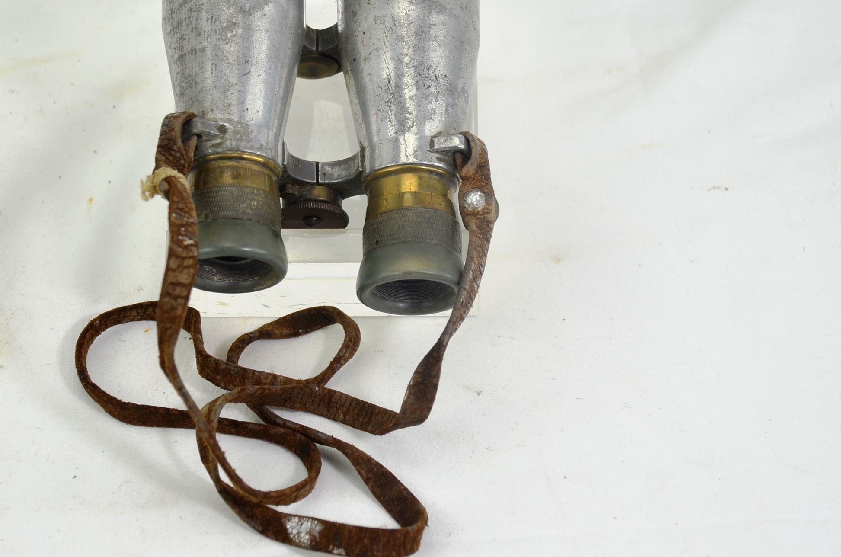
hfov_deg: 21.5
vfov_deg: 14.3
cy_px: 250
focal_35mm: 95
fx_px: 2215
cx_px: 340
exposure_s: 1/125
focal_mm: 50
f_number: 5.6
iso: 250
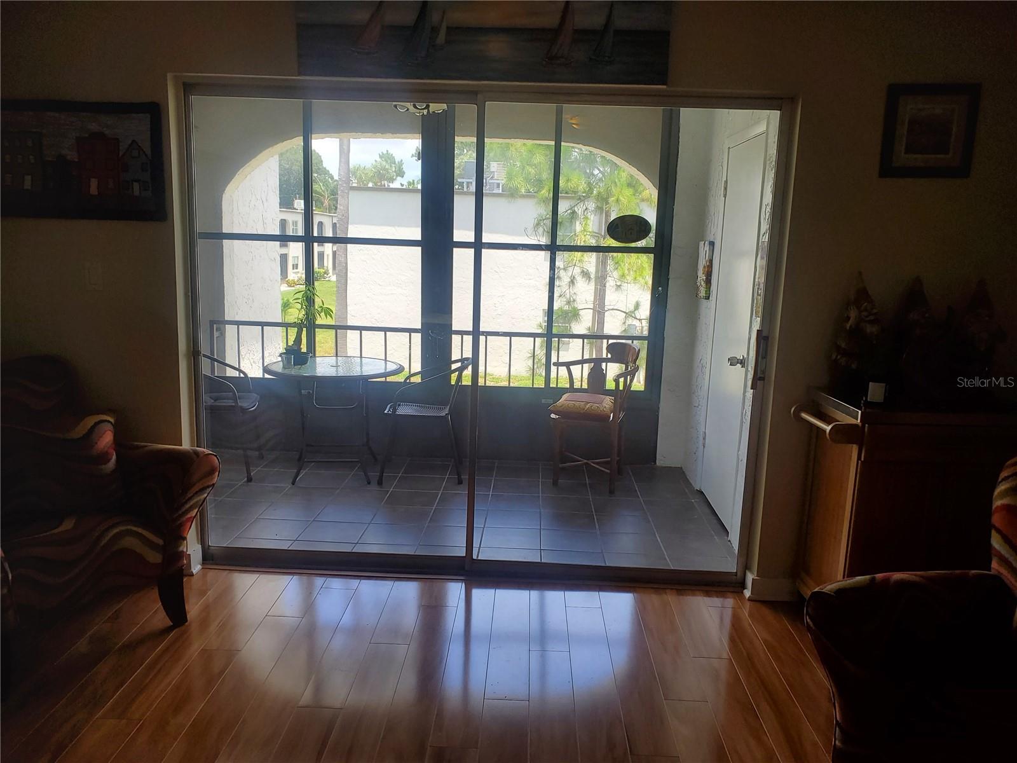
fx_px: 764
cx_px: 508
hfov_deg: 67.3
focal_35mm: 26
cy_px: 382
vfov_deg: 53.1
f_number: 2.4
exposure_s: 1/210
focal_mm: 4.3
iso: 50
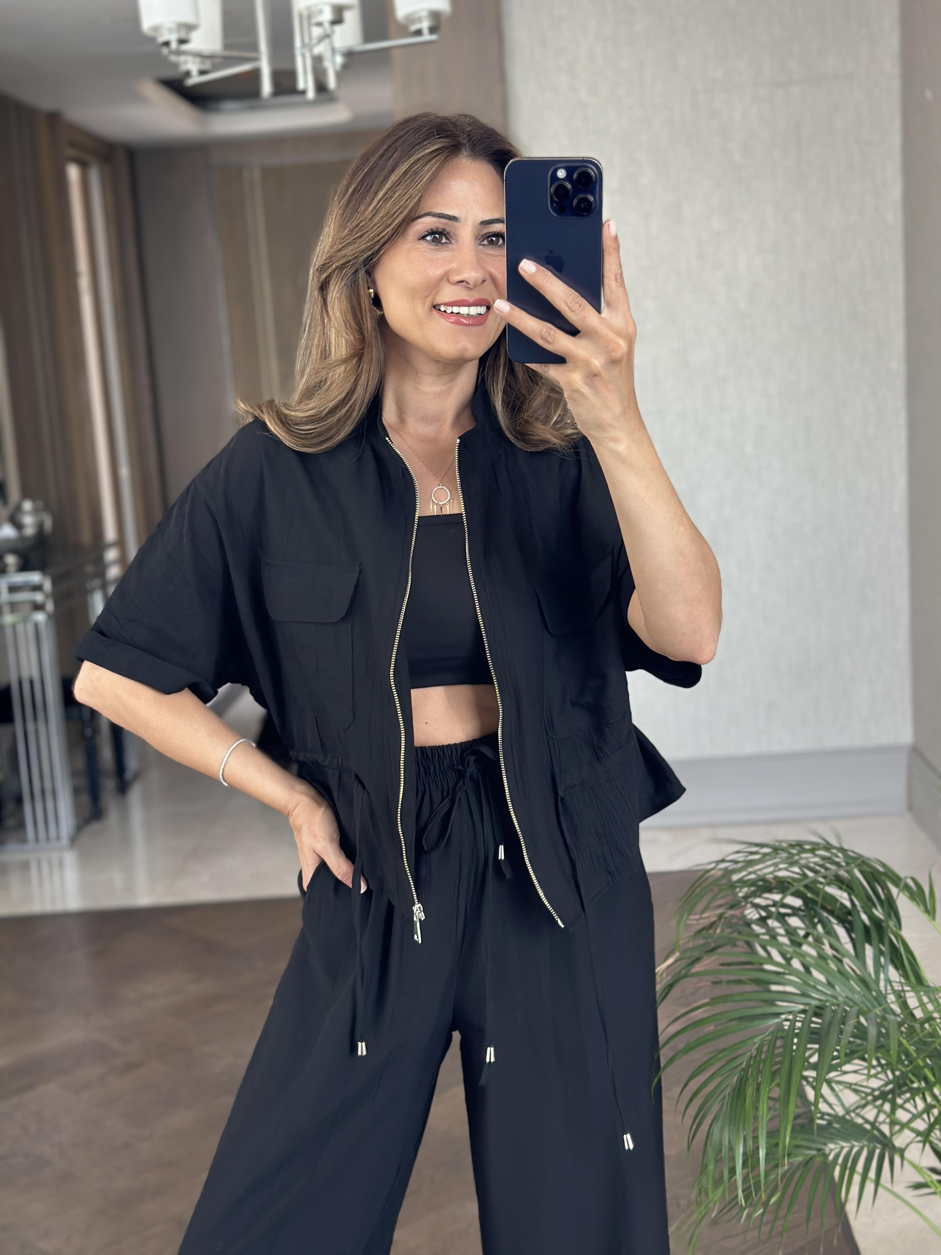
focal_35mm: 48
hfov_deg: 30.3
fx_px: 1740
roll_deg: +4.3
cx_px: 470
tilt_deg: -17.5
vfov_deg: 39.7
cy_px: 628
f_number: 1.78
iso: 125
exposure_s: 1/86
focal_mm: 6.86
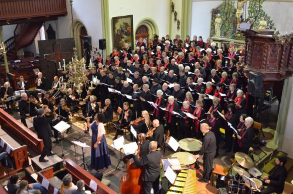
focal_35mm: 36
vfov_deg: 36.7
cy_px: 97
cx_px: 146
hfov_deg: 53.2
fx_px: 292
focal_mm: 24
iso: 3200
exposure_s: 1/50
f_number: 5.6
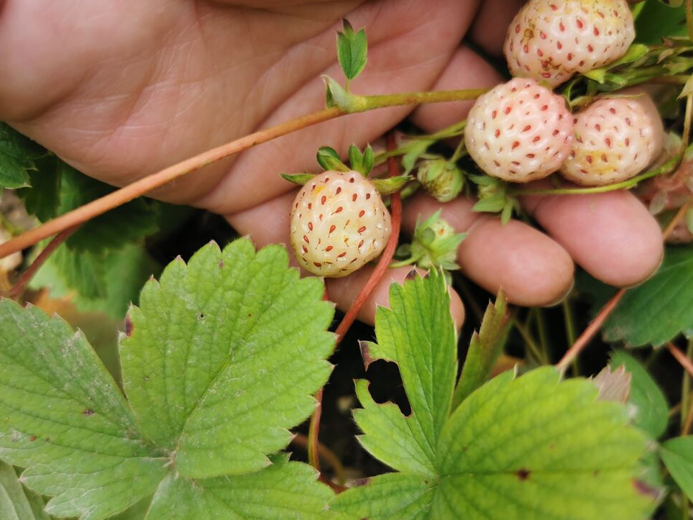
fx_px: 561
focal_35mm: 28
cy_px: 265
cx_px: 341
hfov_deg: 63.4
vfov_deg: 49.7
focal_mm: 5.56
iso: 50
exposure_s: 1/750
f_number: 1.6
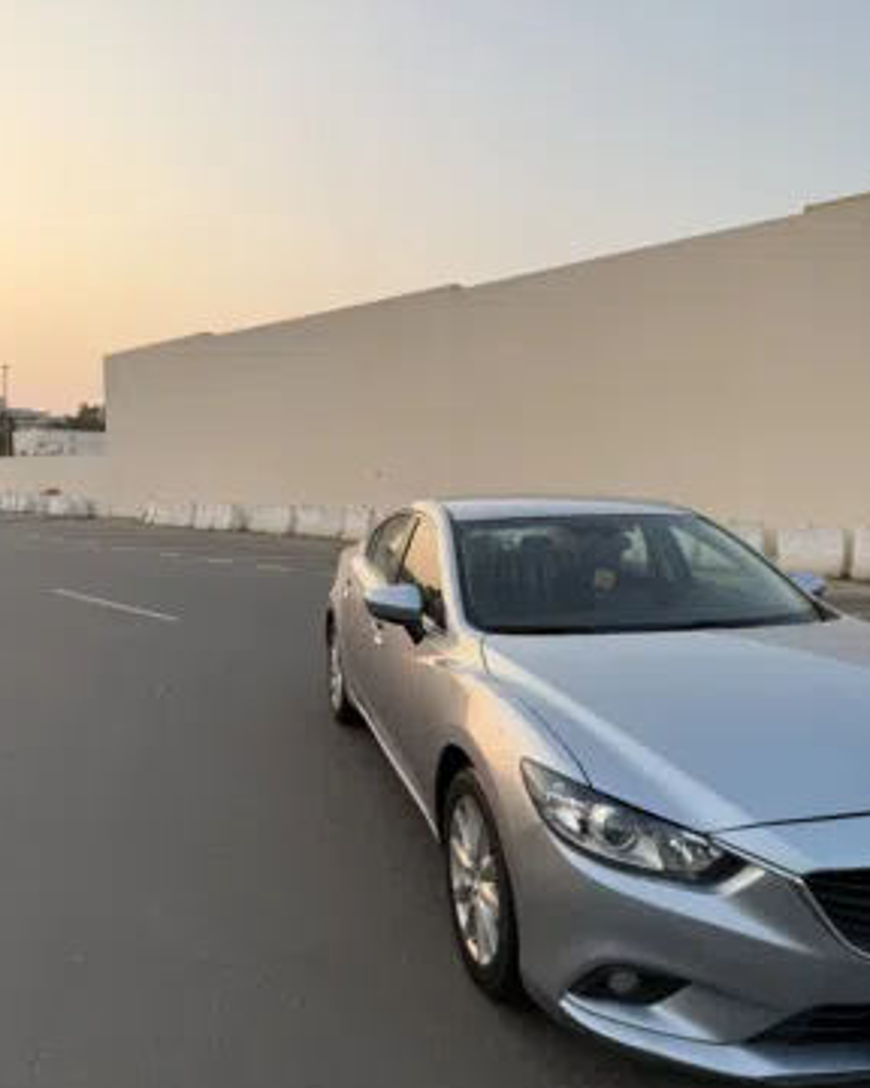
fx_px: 837
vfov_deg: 66.0
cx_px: 444
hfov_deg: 54.9
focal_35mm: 26
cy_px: 577
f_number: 1.78
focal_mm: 6.76
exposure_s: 1/598
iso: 80
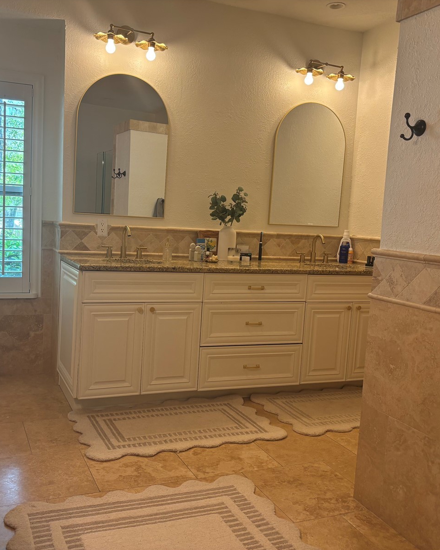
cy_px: 275
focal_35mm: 34
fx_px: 554
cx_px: 187
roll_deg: -2.7
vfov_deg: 52.8
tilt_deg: -6.6
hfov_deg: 43.2
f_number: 1.6
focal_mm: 5.96
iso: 80
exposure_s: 1/60
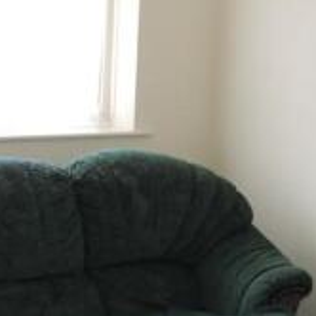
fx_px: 961
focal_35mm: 93
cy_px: 199
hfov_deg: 18.7
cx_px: 150
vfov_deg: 18.7
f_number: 3.1
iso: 360
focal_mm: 5.3
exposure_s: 1/40
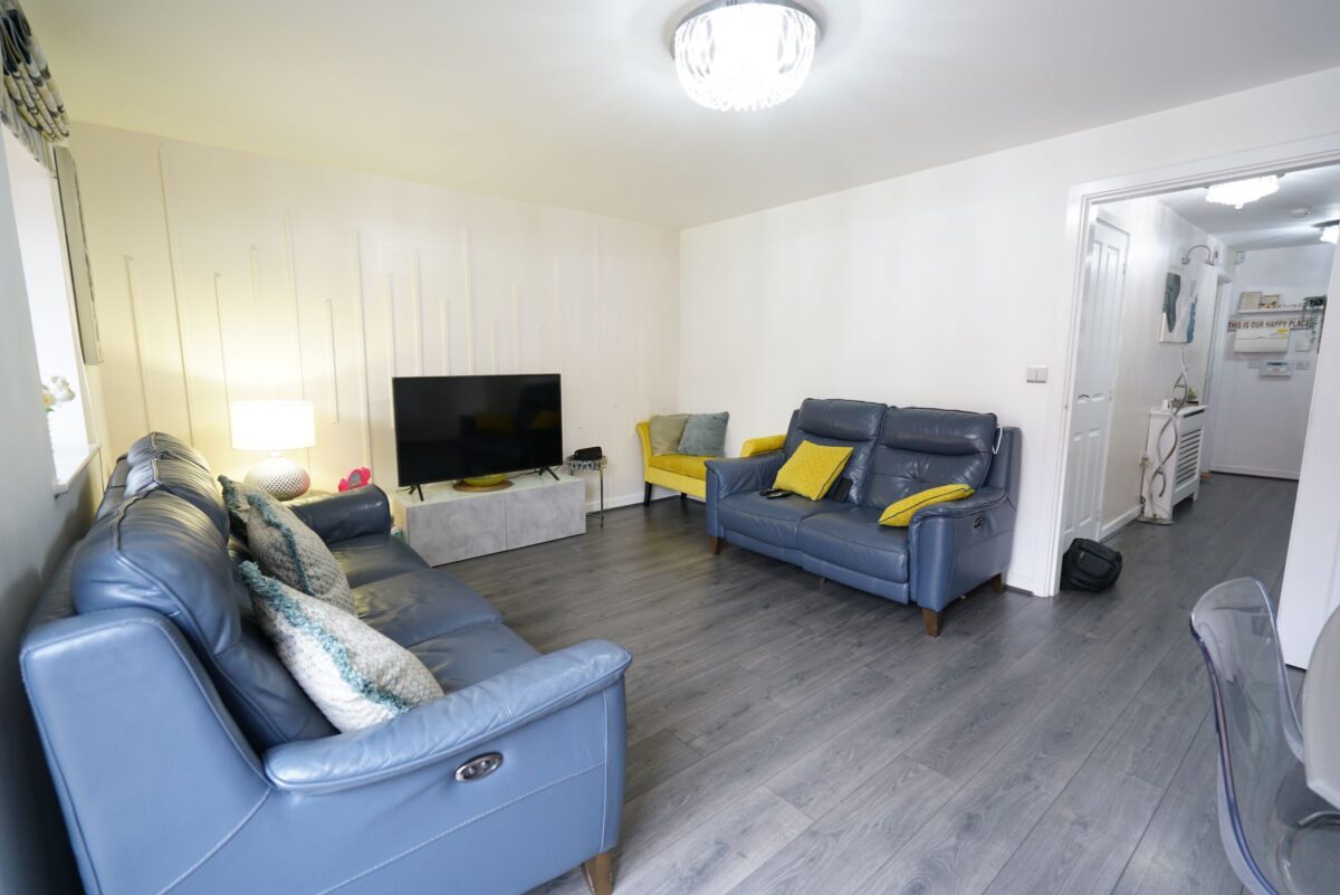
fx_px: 596
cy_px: 448
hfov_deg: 96.7
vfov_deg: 73.8
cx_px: 670
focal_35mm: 16
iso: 400
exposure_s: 1/20
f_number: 4
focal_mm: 16
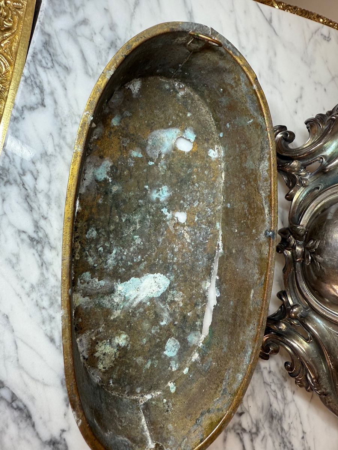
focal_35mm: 24
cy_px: 225
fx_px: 312
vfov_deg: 71.6
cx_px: 169
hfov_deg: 56.8
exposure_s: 1/99
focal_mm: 2.22
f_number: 2.2
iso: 100
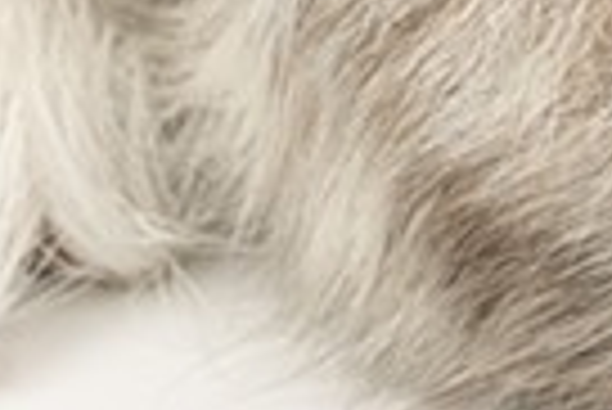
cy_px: -68
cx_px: 536
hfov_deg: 3.1
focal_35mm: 671
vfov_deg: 2.1
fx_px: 11419
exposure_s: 1/160
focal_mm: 143
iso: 100
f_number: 7.1
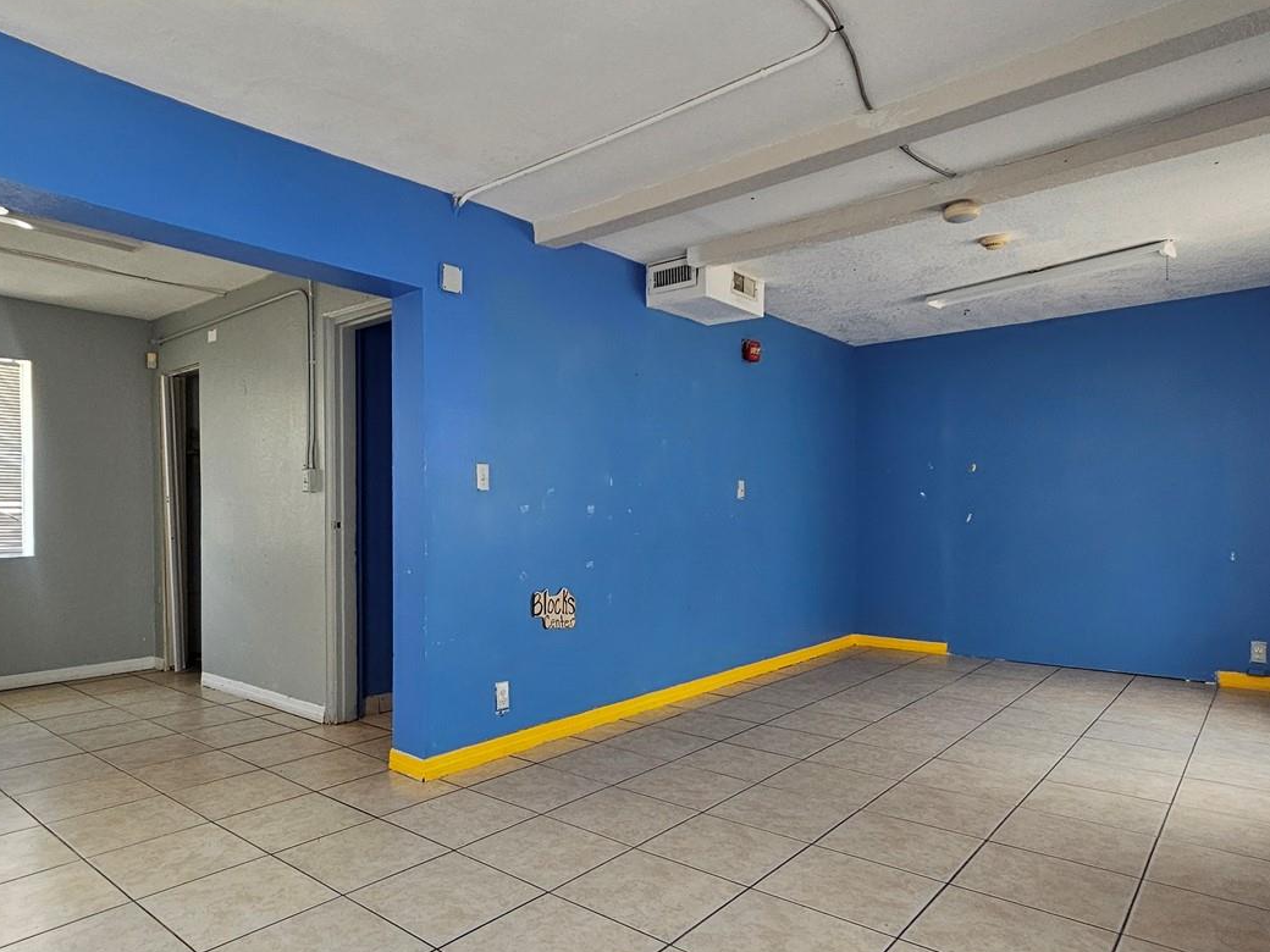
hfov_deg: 81.4
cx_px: 556
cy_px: 525
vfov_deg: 65.8
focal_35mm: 20
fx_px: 734
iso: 250
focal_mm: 2.2
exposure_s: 1/100
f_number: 2.2
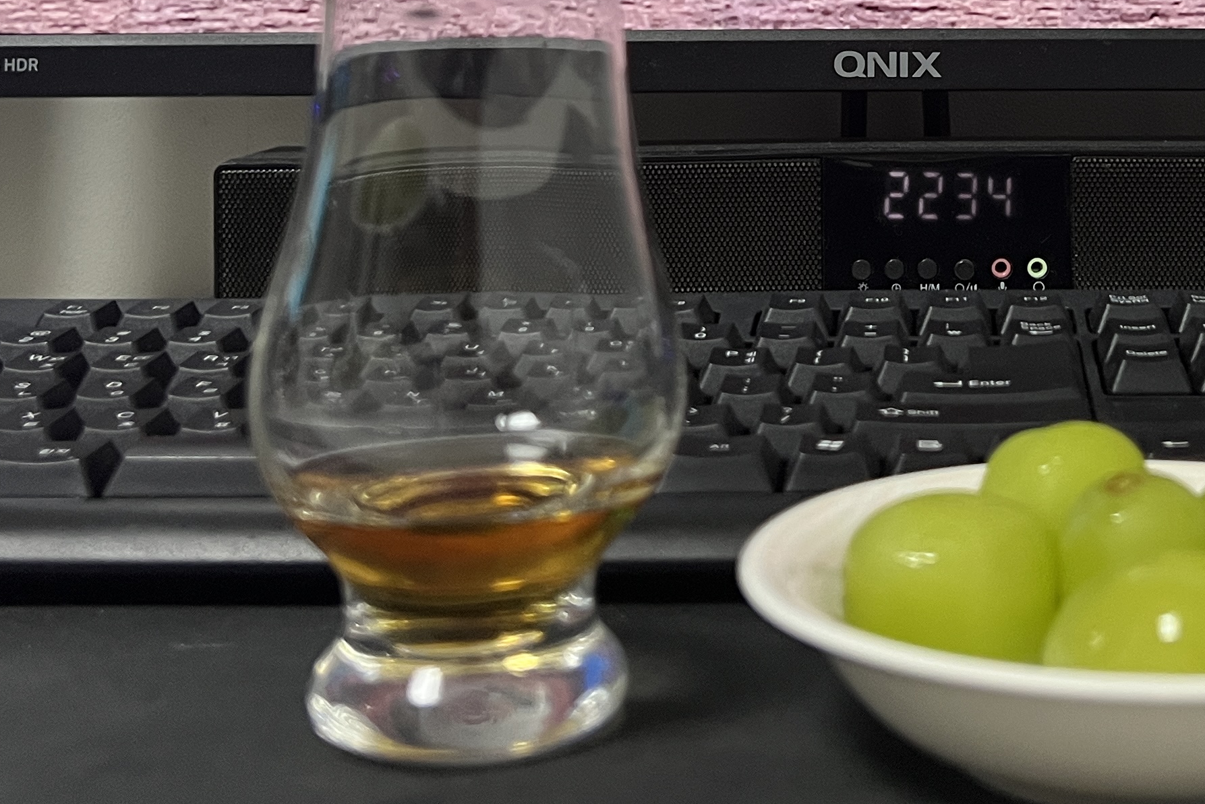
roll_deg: +0.7
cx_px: 907
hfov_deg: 32.3
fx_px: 2042
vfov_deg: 20.9
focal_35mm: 61
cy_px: -145
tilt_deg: +4.4
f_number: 1.5
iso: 160
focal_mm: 5.7
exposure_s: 1/60
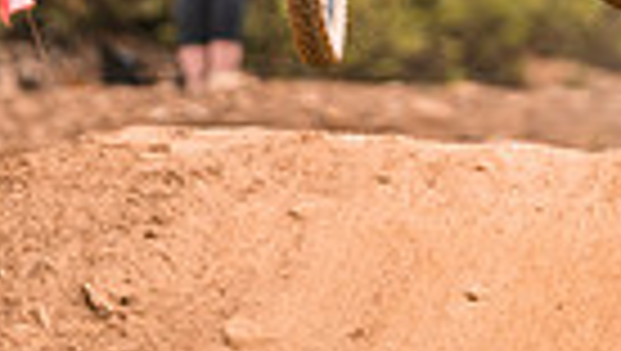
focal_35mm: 880
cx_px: 490
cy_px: -220
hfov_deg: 2.5
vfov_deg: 1.4
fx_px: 14507
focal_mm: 200
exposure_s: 1/1600
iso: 450
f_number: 2.8
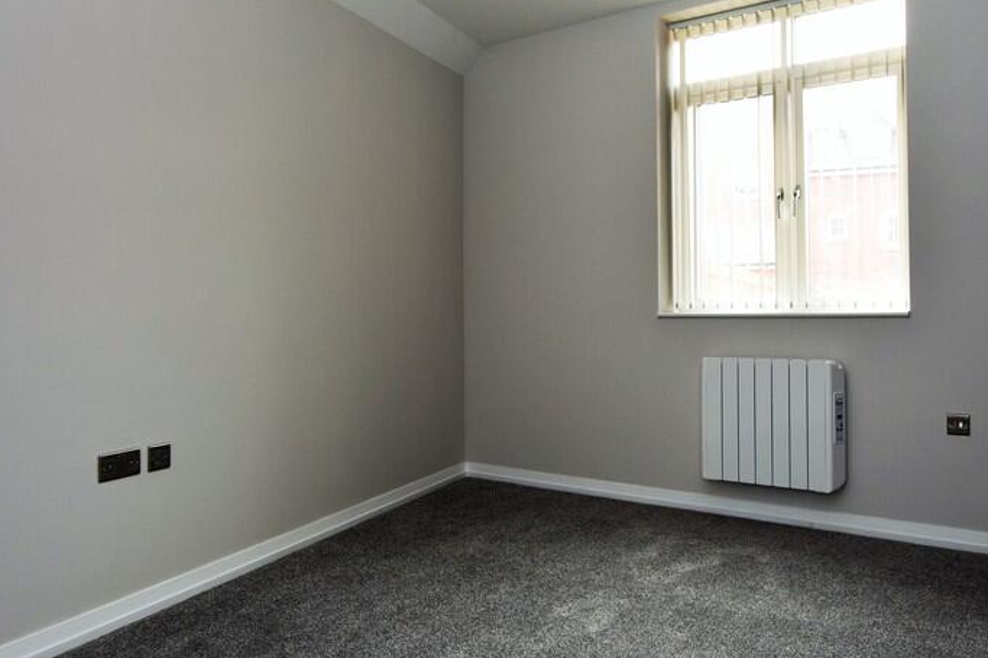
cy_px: 296
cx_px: 592
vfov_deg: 47.8
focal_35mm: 27
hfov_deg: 66.8
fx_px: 741
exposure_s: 1/100
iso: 800
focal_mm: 12
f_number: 5
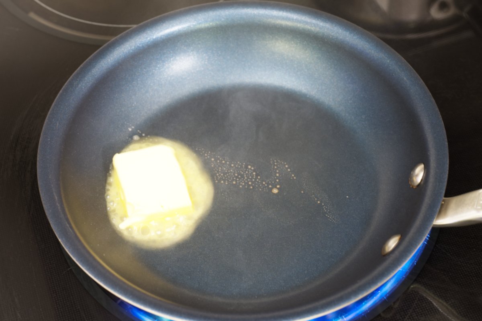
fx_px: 803
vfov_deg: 22.6
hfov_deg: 33.4
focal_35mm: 60
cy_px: 160
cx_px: 241
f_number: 8
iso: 200
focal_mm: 60
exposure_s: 1/1.25
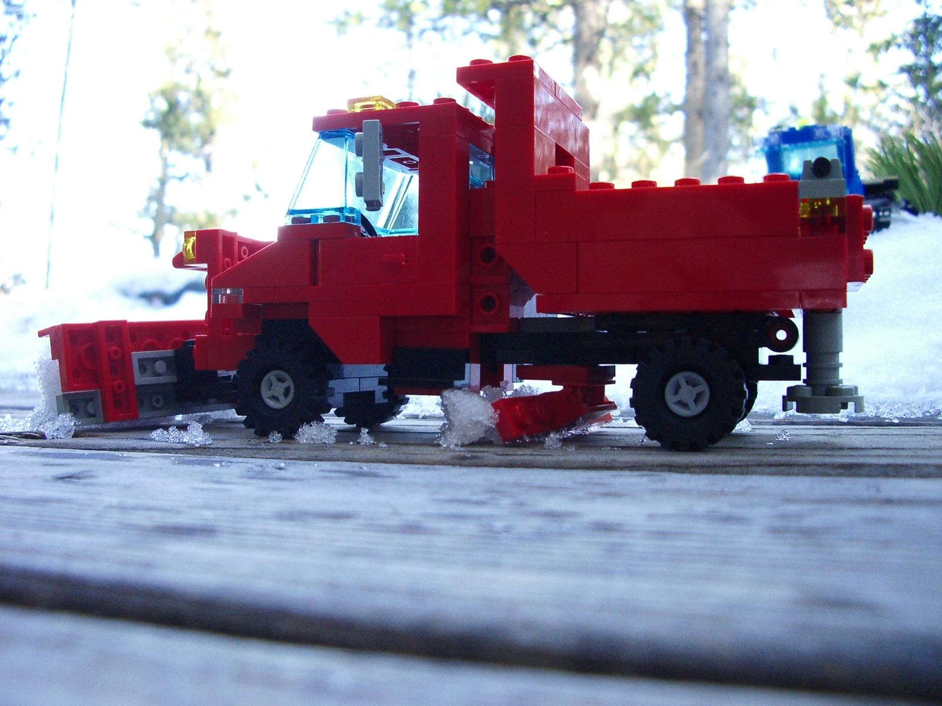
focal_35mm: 35
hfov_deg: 52.6
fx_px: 952
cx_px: 471
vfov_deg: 40.7
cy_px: 353
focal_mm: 5.8
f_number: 2.6
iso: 200
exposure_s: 1/50
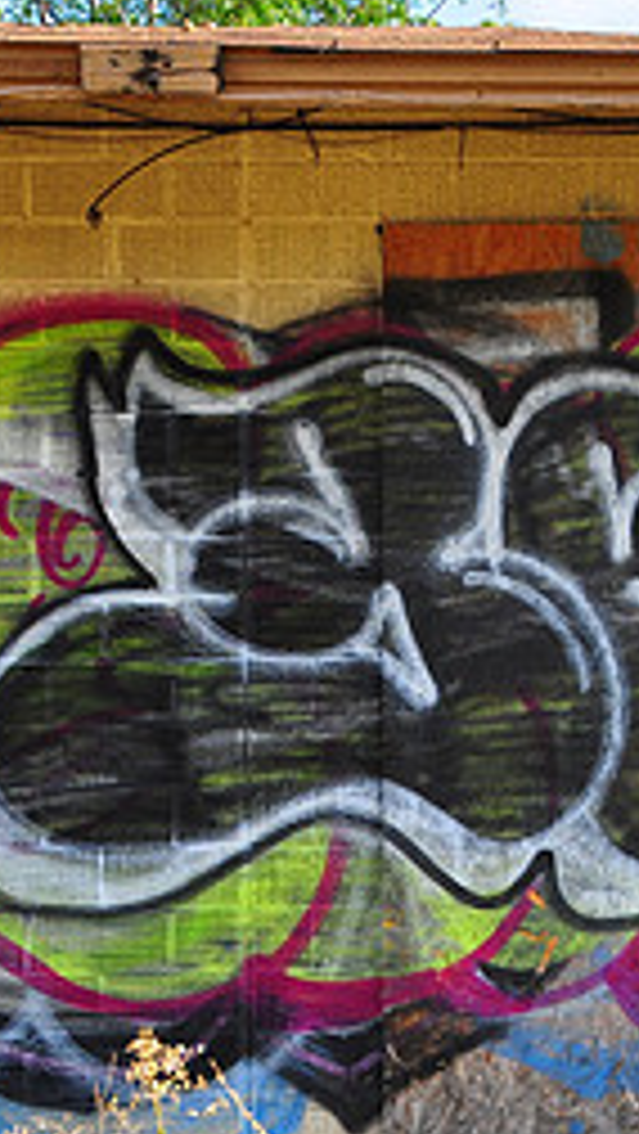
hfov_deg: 12.4
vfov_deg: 22.7
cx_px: 918
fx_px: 2828
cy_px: 538
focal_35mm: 94
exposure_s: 1/125
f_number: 9
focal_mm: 26
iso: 200
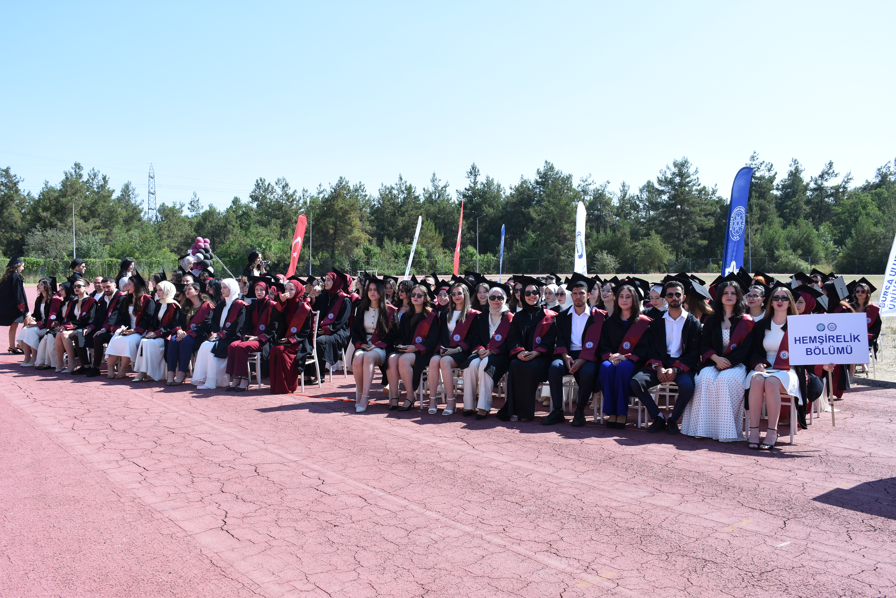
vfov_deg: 40.0
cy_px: 299
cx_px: 448
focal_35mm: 33
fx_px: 821
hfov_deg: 57.2
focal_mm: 22
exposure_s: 1/400
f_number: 7.1
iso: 200
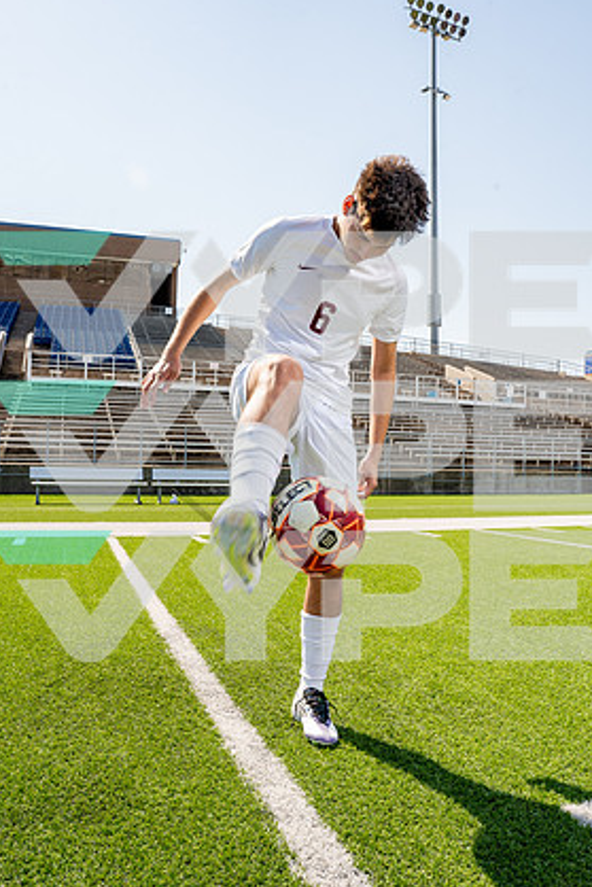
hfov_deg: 46.4
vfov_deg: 65.5
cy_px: 448
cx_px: 301
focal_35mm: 28
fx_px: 690
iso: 320
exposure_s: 1/250
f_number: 11
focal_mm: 26
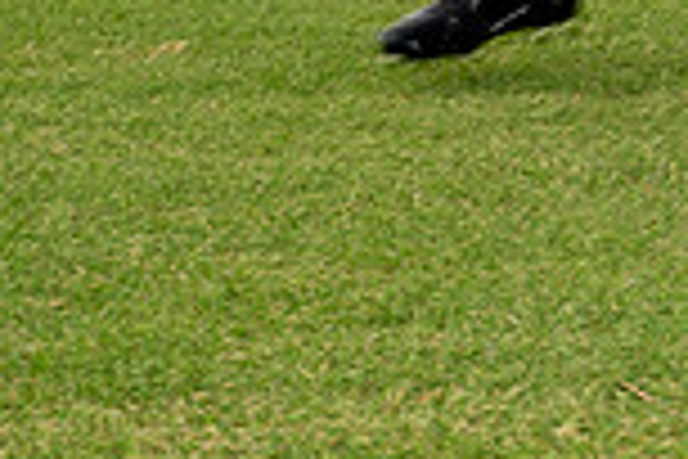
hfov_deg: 14.1
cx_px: 836
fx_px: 2694
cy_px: -809
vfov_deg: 8.5
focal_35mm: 141
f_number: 8
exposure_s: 1/250
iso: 100
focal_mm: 24
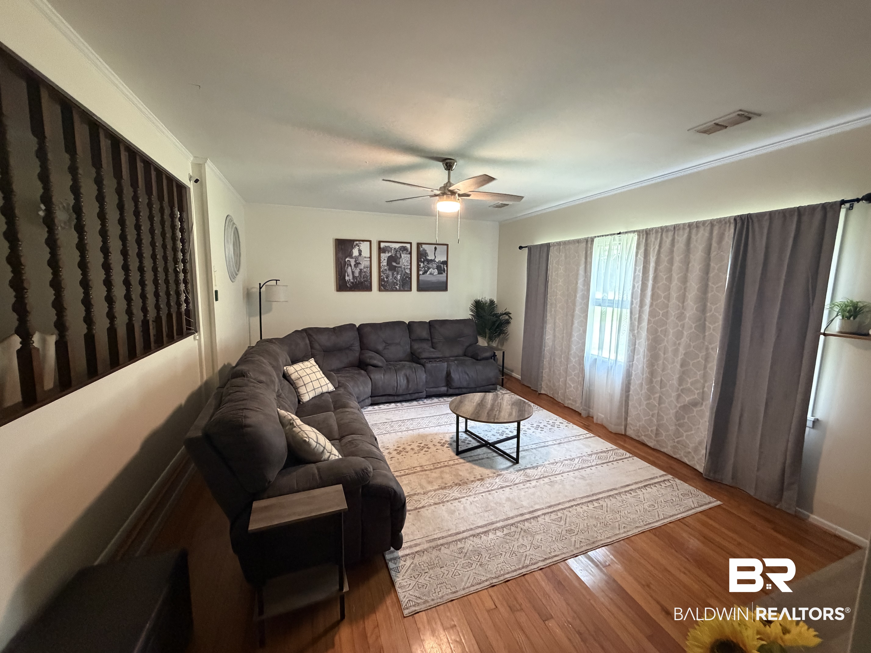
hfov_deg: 102.1
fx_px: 352
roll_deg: -0.6
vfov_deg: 85.7
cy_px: 326
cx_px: 436
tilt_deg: -7.0
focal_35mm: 14
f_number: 2.2
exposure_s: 1/60
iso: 500
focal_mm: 2.22
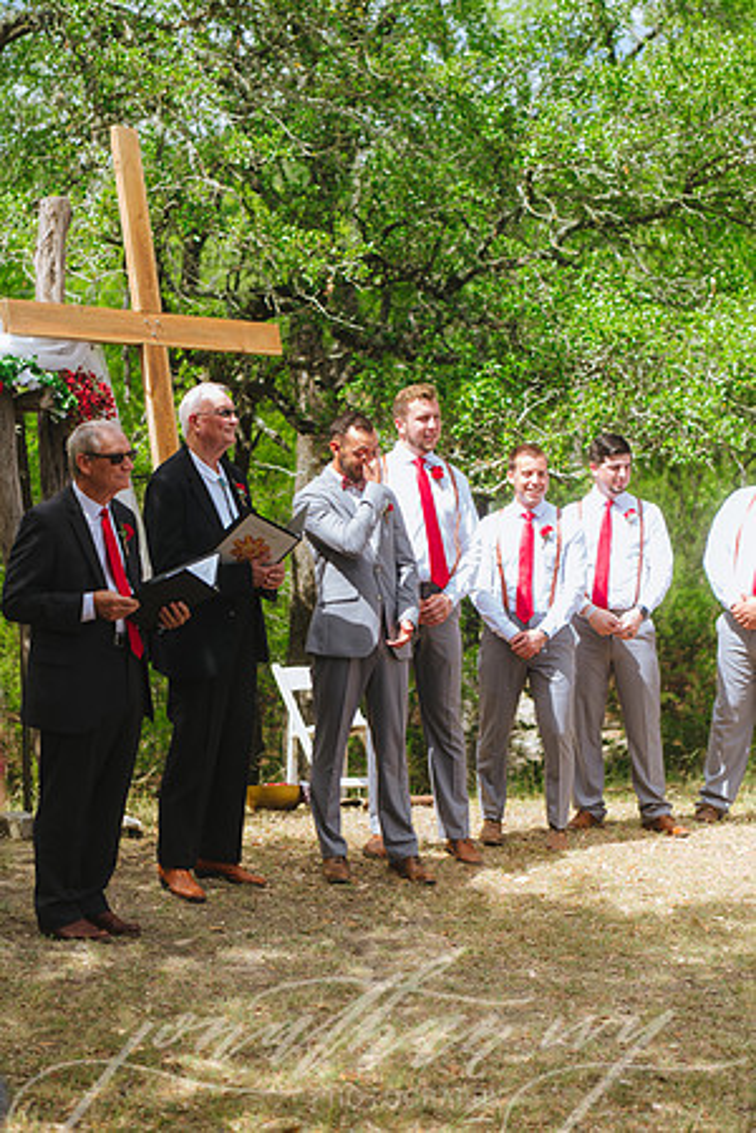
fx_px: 2205
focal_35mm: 70
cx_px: 378
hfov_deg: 19.5
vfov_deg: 28.8
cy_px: 566
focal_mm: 70
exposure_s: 1/250
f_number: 2.8
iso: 31
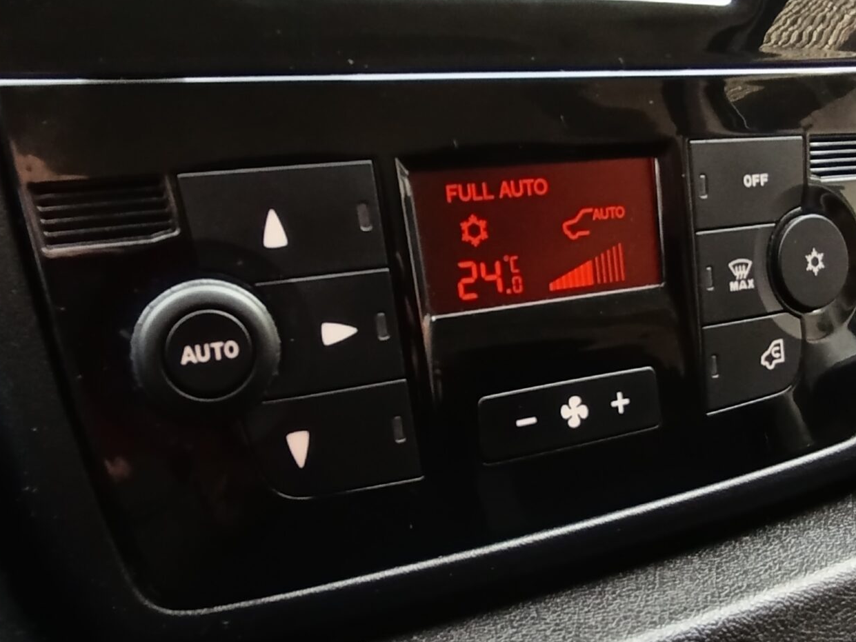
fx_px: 816
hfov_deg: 55.3
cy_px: 316
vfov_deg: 43.0
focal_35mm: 33
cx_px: 465
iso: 320
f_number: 2.2
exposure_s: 1/100
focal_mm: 1.65
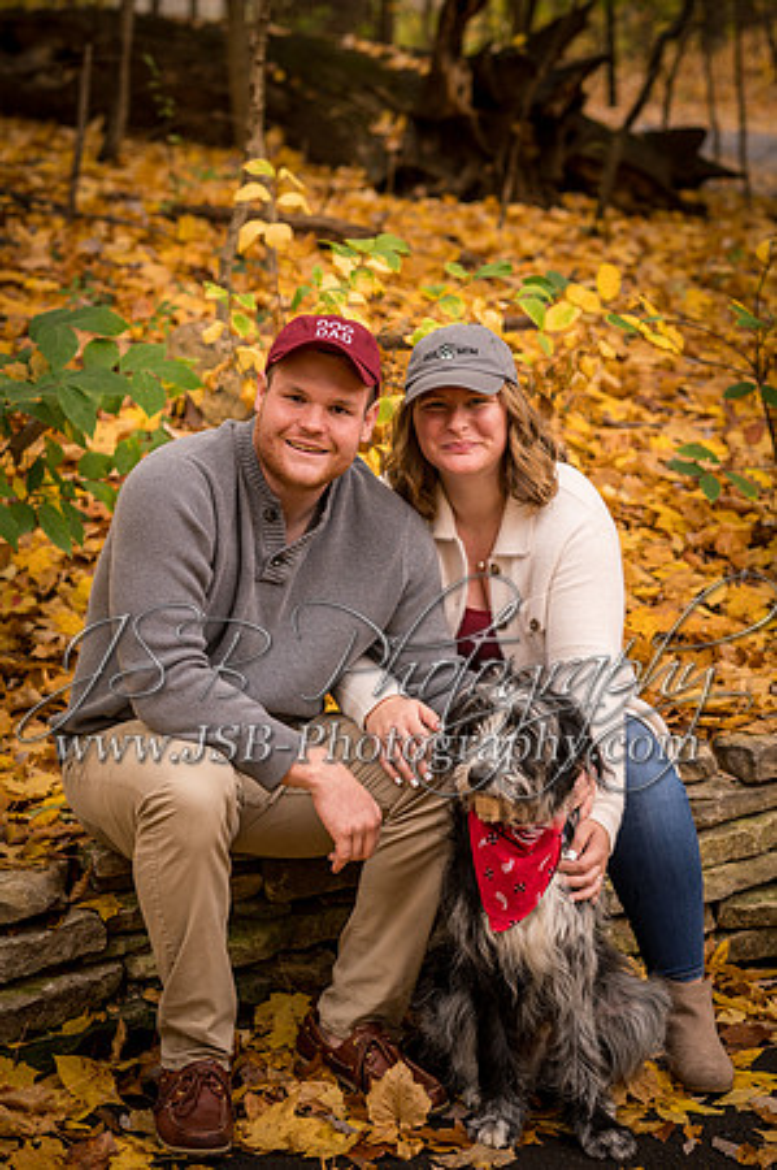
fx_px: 2758
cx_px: 388
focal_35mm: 85
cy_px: 585
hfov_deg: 16.0
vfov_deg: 23.9
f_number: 4
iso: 320
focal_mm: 85
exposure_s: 1/250
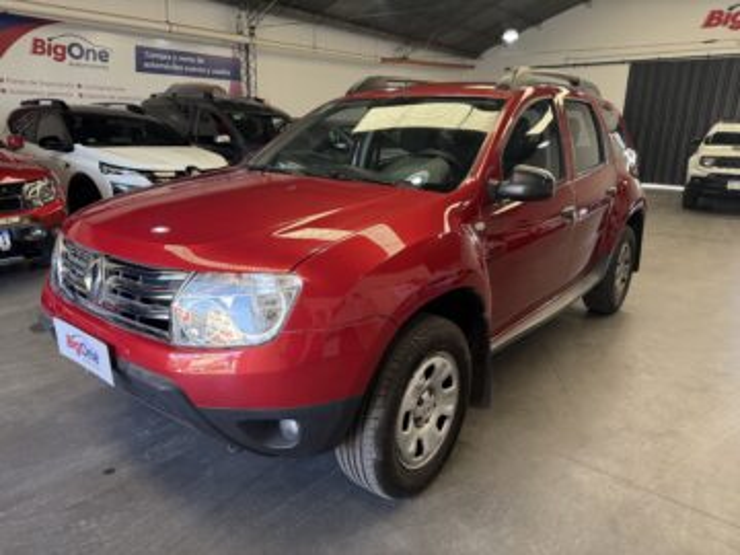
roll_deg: -0.4
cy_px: 278
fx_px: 513
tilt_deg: -16.5
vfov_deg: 56.8
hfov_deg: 71.6
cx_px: 370
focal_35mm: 24
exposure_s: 1/202
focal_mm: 6.76
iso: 200
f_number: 1.78
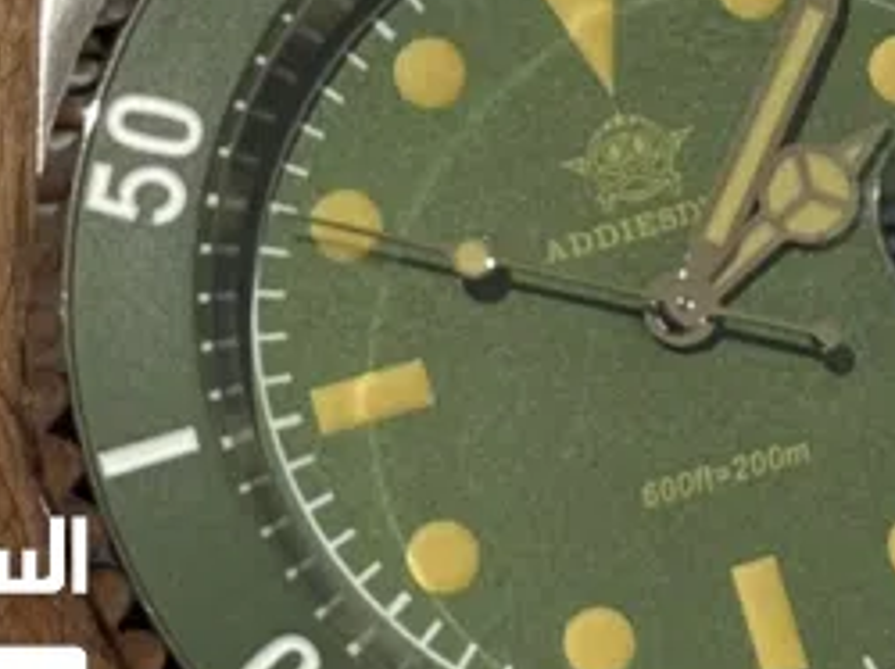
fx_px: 3177
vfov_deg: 11.9
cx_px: 626
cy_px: 0
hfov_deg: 16.0
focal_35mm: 123
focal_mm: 6.76
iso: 250
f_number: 1.78
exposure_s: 1/33
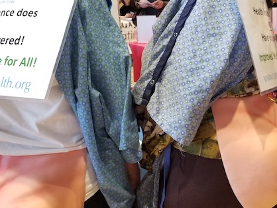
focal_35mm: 56
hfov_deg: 34.3
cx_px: 163
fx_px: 448
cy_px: 46
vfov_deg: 25.7
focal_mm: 4.3
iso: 200
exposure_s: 1/60
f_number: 1.7
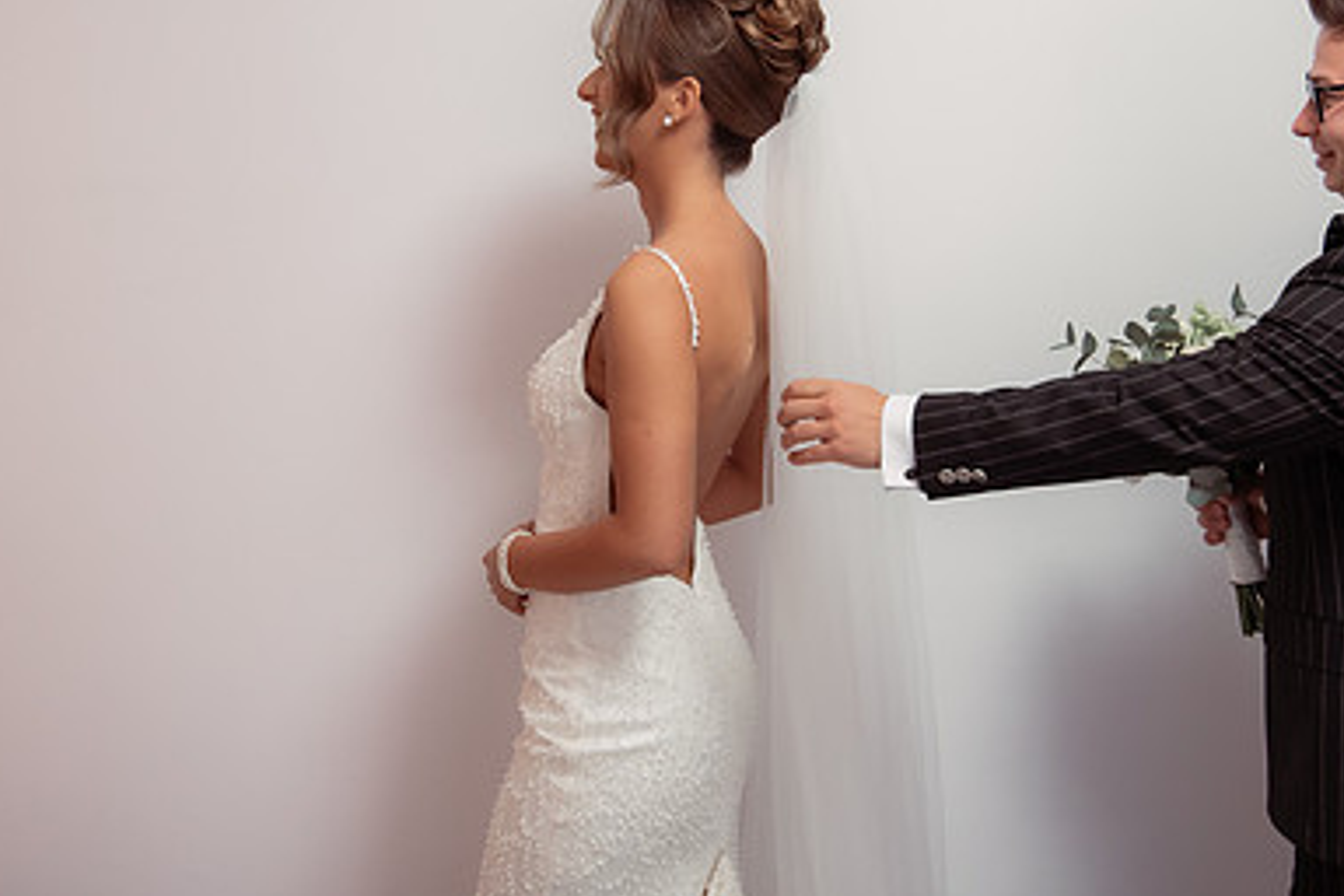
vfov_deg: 28.9
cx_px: 688
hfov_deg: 42.7
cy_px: 237
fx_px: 1717
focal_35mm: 46
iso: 1250
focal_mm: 23
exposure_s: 1/320
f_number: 2.8
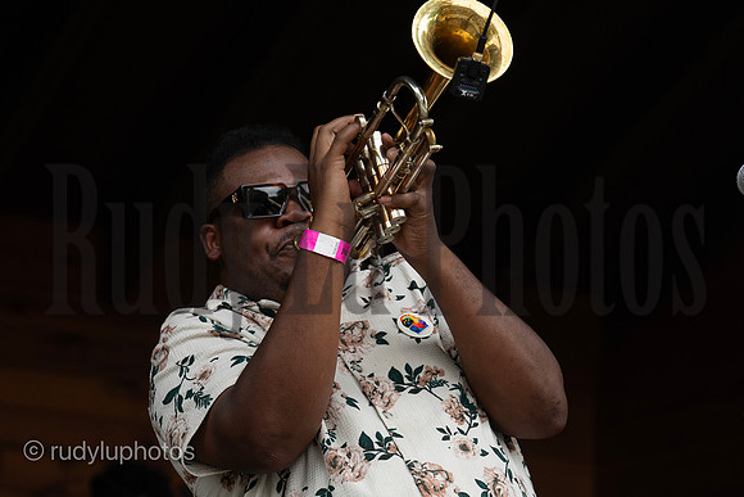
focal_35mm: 138
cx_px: 372
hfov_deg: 14.9
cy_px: 248
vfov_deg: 9.9
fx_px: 2853
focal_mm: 92
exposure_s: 1/1600
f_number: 4
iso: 800
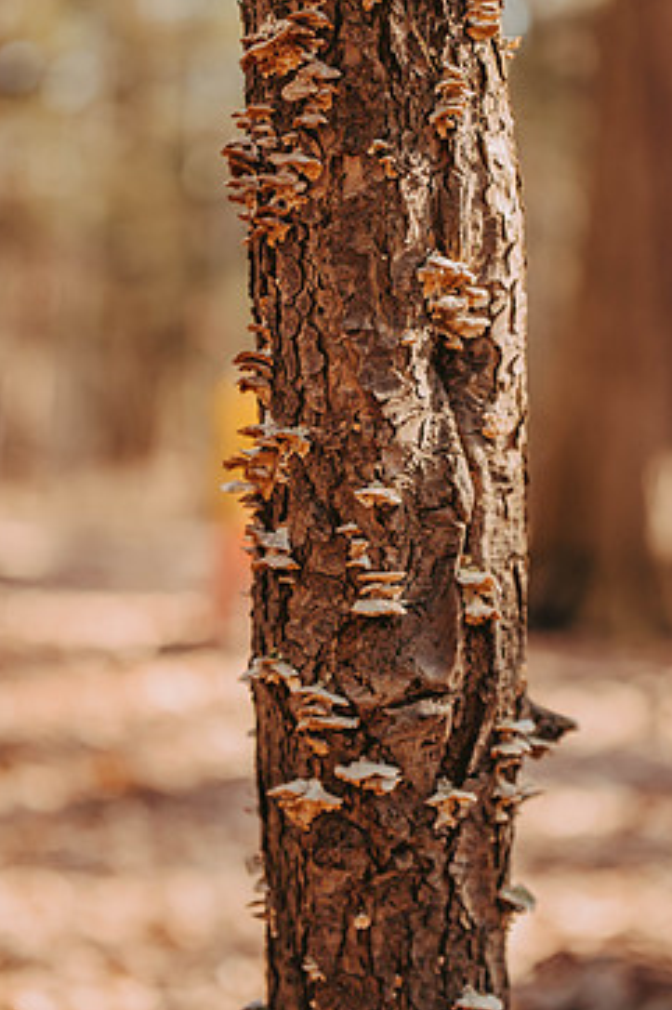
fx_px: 2438
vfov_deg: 23.3
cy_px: 396
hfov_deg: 15.7
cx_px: 365
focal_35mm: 87
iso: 640
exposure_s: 1/320
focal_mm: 70
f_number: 2.8
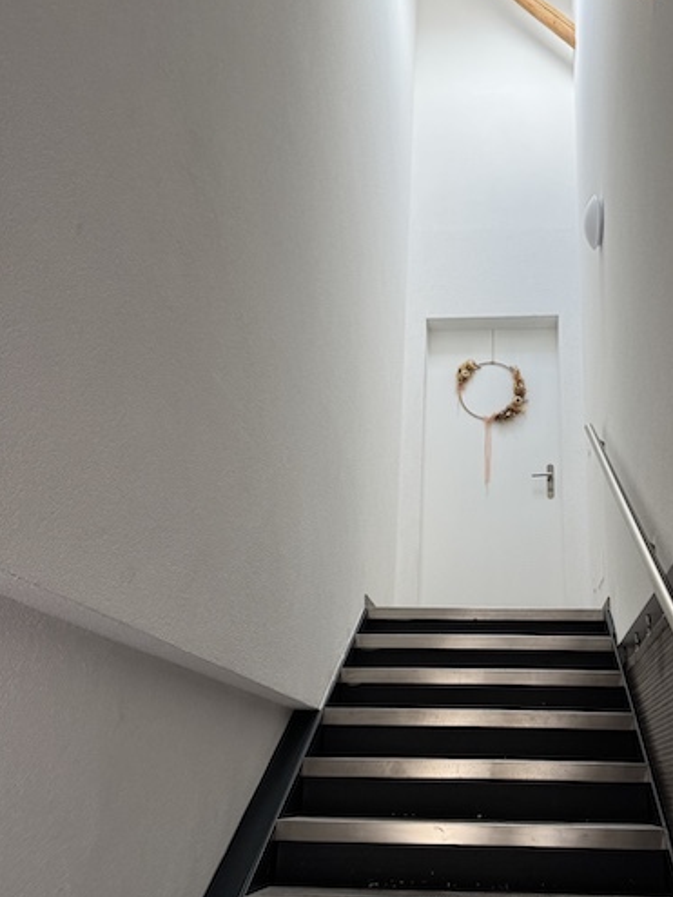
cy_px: 467
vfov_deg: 53.9
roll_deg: -0.3
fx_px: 881
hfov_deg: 41.2
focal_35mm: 34
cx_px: 460
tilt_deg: +19.9
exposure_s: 1/121
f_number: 1.78
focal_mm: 6.76
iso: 160
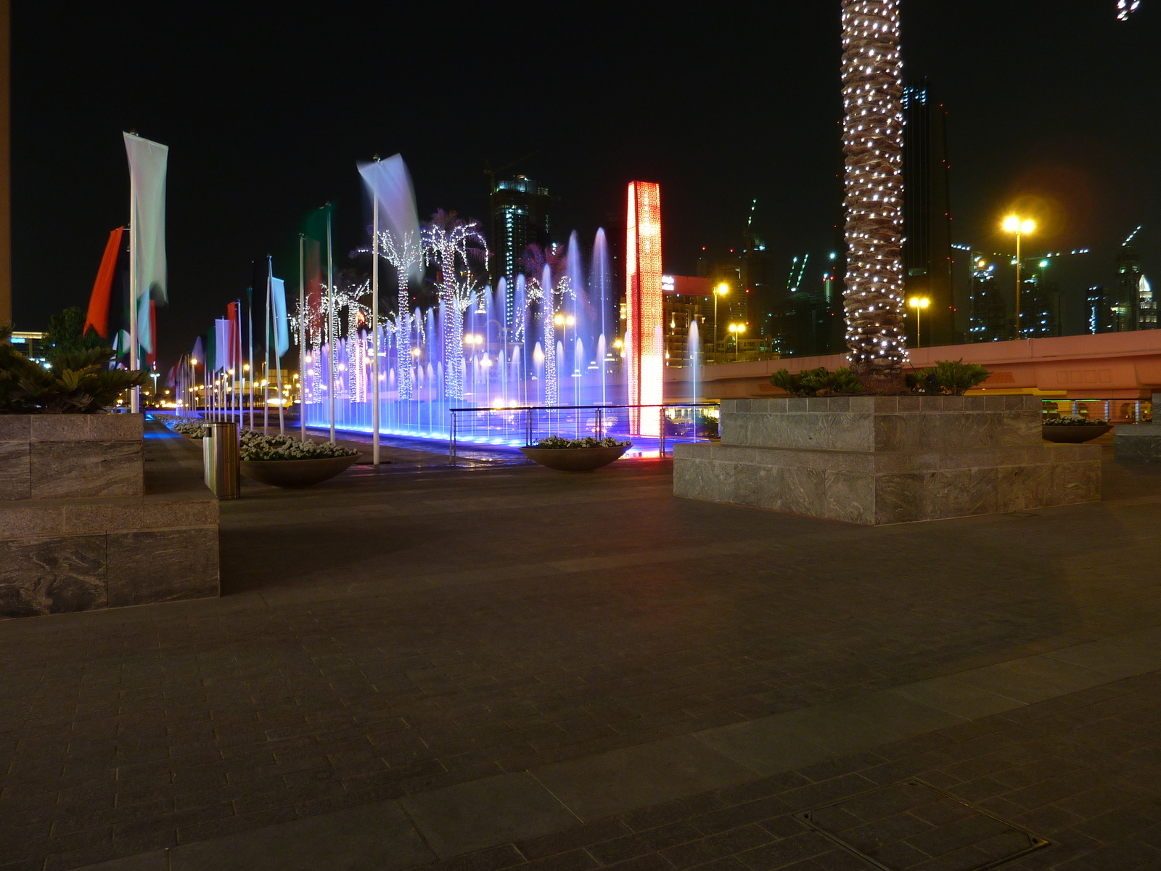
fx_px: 838
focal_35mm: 25
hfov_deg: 69.4
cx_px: 580
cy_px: 436
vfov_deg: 54.9
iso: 80
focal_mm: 4.1
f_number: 3.3
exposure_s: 2
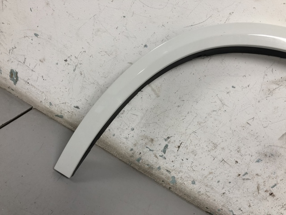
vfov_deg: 49.7
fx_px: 231
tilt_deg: -29.7
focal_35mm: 28
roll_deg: -30.3
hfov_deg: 63.4
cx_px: 143
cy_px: 108
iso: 25
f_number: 1.8
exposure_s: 1/33
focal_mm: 4
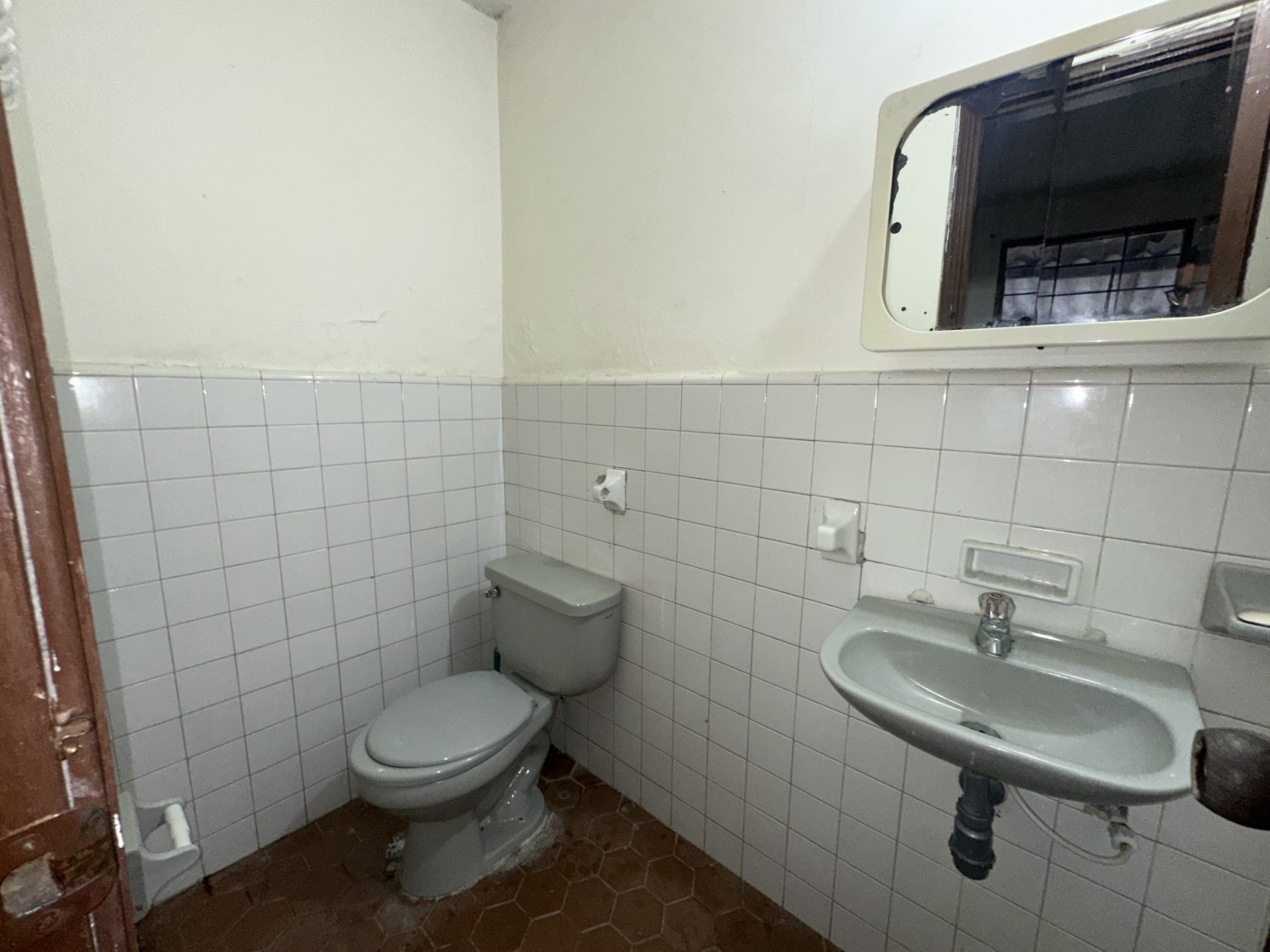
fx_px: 514
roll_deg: -0.3
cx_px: 635
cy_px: 476
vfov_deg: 85.7
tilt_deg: -7.8
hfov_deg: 102.1
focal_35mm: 14
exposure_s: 1/60
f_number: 2.2
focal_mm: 2.22
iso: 80
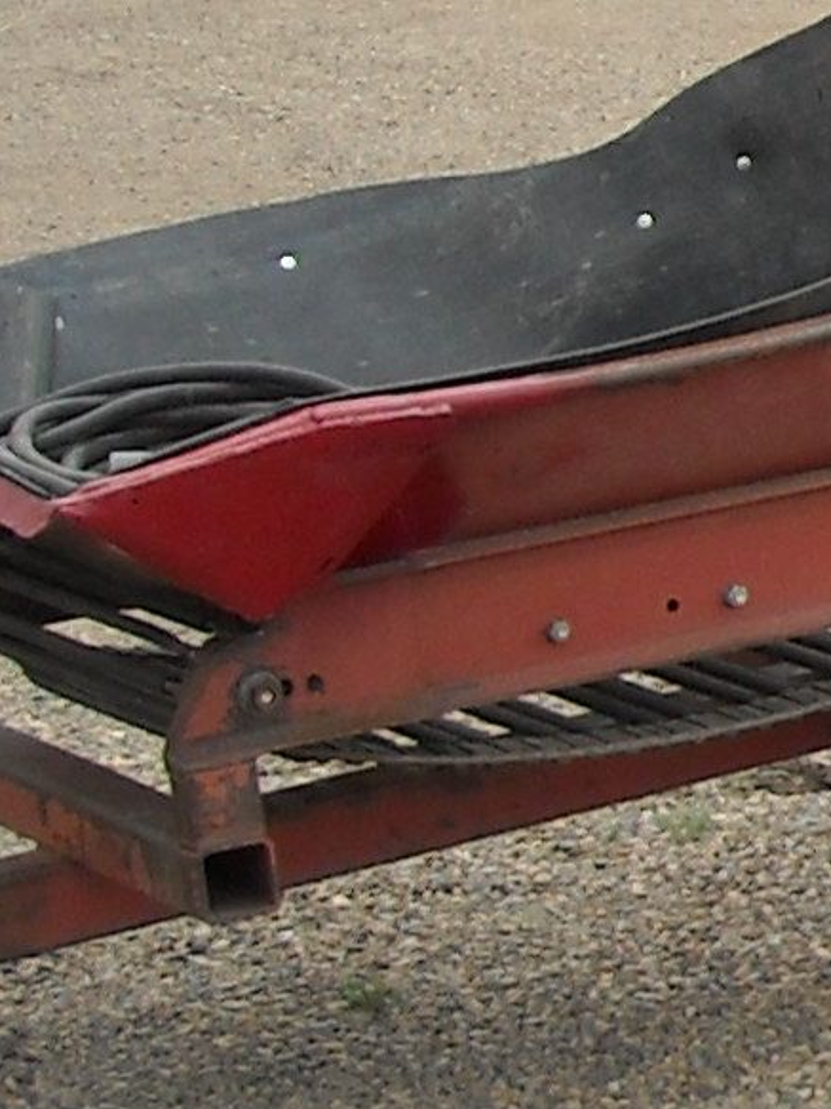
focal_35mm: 196
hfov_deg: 6.5
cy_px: -320
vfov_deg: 9.9
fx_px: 6276
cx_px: 3010
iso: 64
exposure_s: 1/369
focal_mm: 5.7
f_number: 2.8
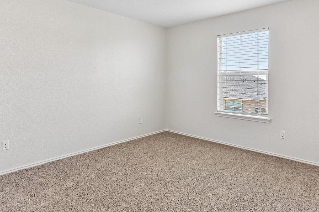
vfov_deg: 54.8
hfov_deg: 75.9
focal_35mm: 23
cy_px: 87
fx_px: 204
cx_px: 145
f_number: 8
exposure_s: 1/15
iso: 160
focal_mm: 15
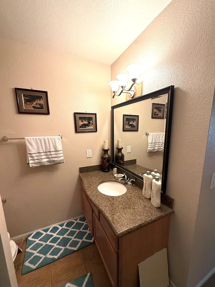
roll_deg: -0.1
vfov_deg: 98.1
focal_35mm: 15
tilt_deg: -10.1
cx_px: 112
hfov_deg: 81.7
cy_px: 152
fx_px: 124
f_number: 2.2
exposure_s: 1/60
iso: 200
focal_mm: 2.22
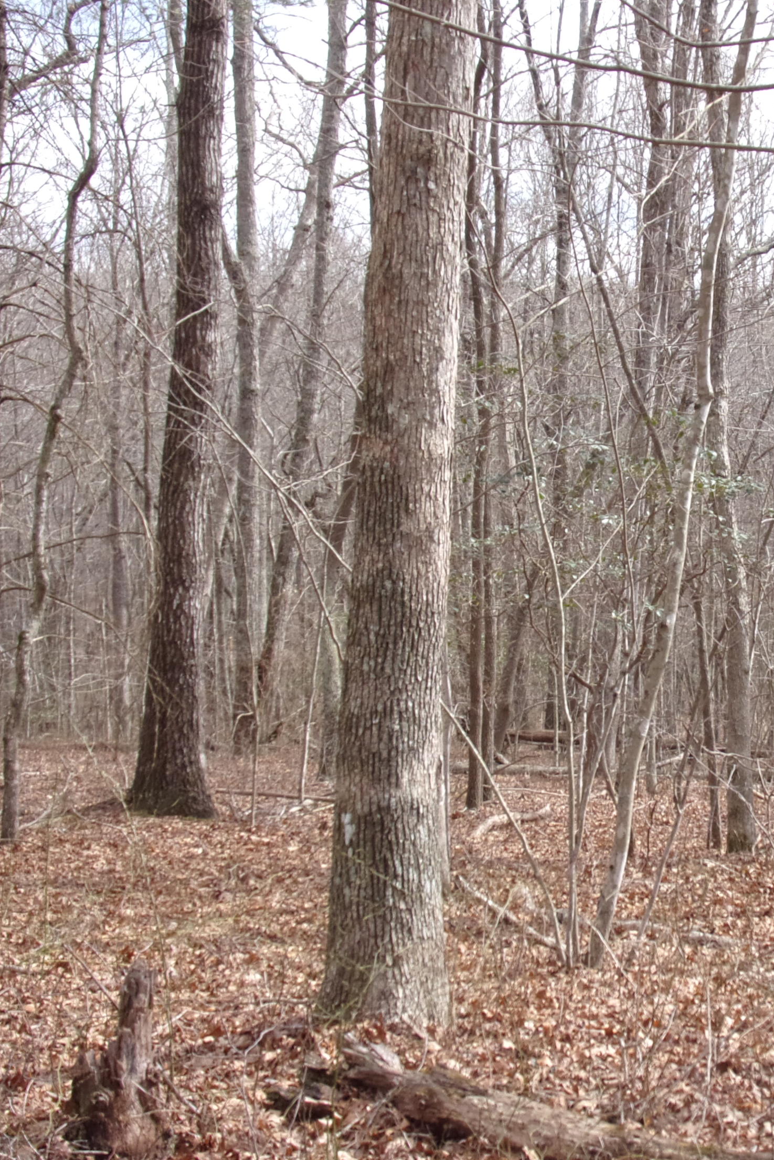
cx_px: 644
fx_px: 1773
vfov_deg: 36.2
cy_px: 588
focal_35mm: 55
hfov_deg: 24.2
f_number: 3.9
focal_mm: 7
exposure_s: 1/200
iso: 80
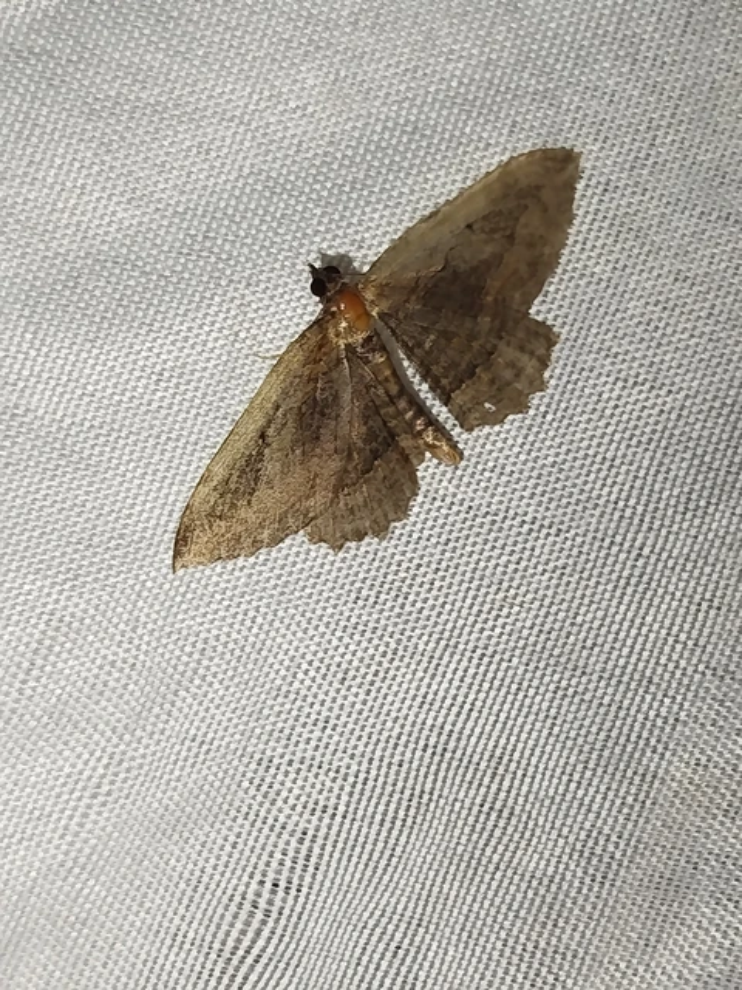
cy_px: 495
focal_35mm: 76
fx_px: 2172
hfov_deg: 19.4
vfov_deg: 25.7
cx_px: 371
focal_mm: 5.31
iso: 100
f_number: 1.7
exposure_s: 1/50
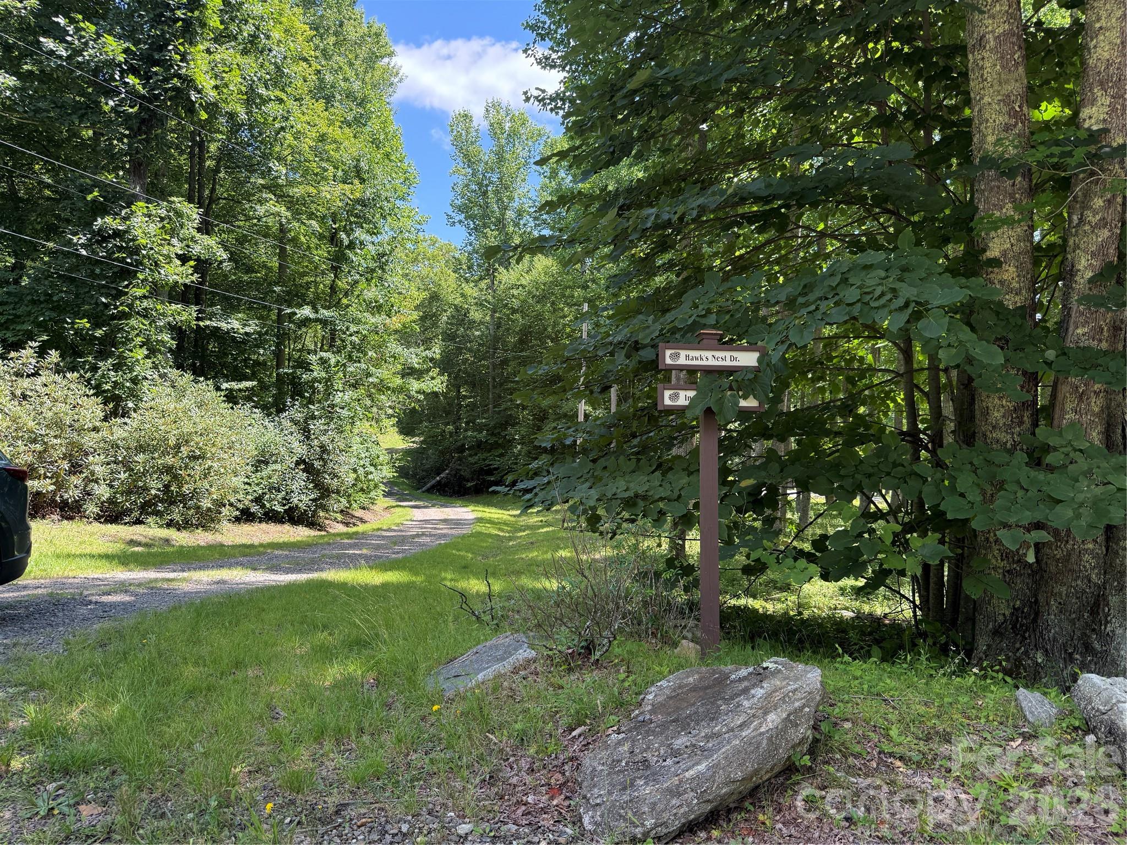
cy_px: 422
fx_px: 781
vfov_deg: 56.8
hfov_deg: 71.6
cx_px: 564
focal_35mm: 24
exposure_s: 1/567
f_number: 1.78
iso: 100
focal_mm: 6.76
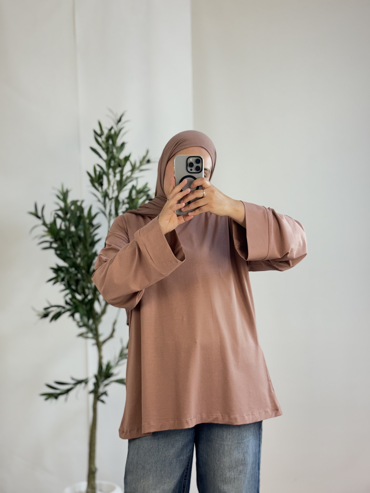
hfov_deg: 30.3
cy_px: 246
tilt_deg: -13.1
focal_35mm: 48
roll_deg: +1.4
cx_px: 185
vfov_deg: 39.7
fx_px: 684
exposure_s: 1/50
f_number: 1.78
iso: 50
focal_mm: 6.76
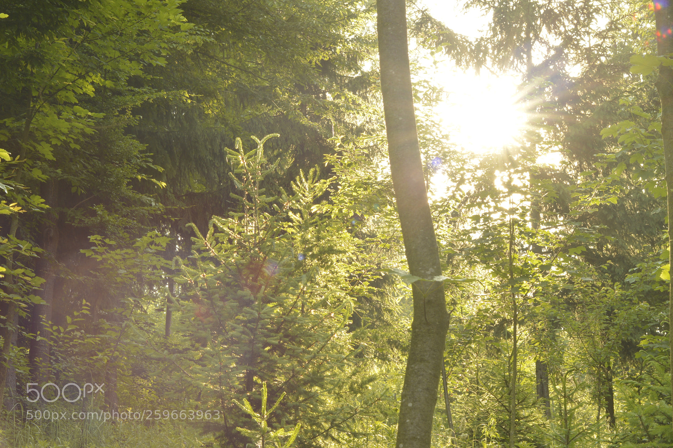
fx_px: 1961
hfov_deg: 19.5
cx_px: 336
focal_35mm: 105
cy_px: 224
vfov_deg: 13.0
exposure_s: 1/3
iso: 100
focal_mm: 70
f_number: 22
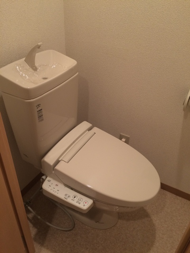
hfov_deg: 48.2
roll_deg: -2.1
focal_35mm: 29
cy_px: 126
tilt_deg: -35.7
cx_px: 95
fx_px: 212
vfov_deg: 61.7
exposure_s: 1/33
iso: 160
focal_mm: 4.15
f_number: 2.2
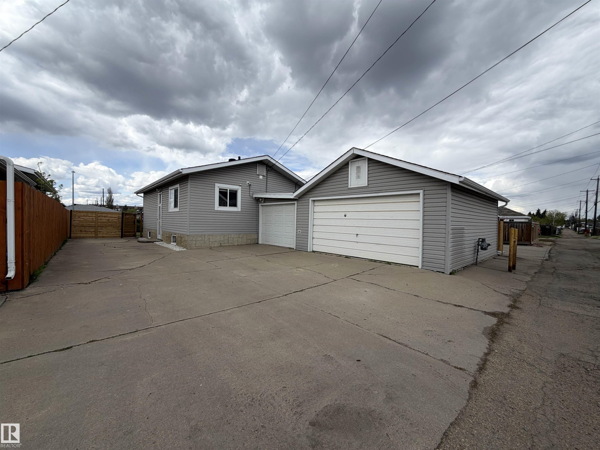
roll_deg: -1.2
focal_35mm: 14
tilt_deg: -0.1
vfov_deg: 85.7
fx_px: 243
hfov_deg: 102.1
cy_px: 225
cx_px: 300
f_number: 2.2
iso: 20
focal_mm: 2.22
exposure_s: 1/841
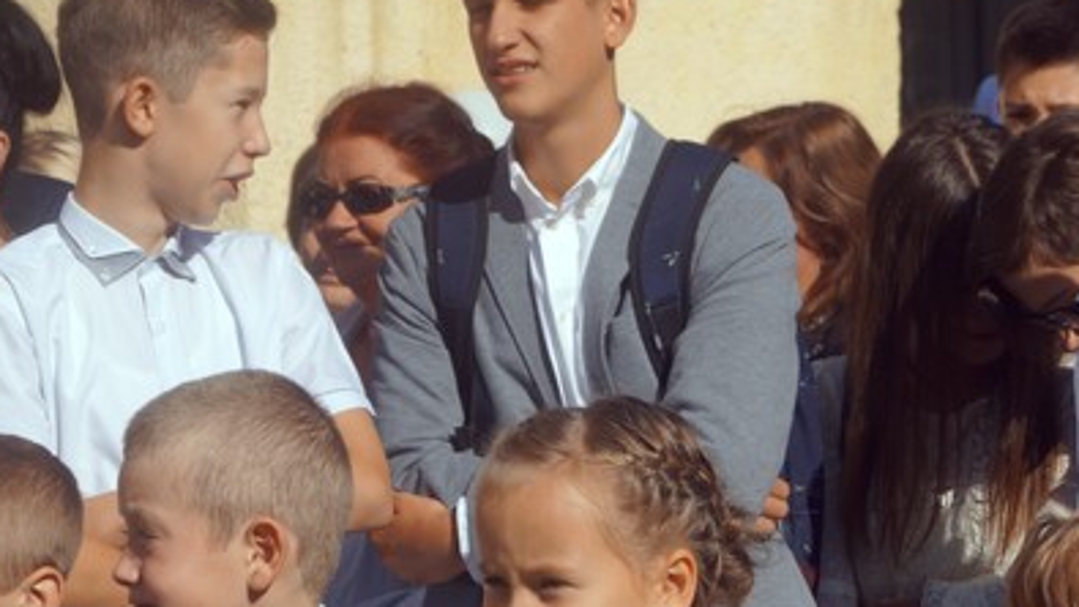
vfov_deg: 7.9
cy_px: 510
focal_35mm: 153
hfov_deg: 14.0
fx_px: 4374
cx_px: 748
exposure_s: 1/500
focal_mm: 55
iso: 100
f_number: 6.3
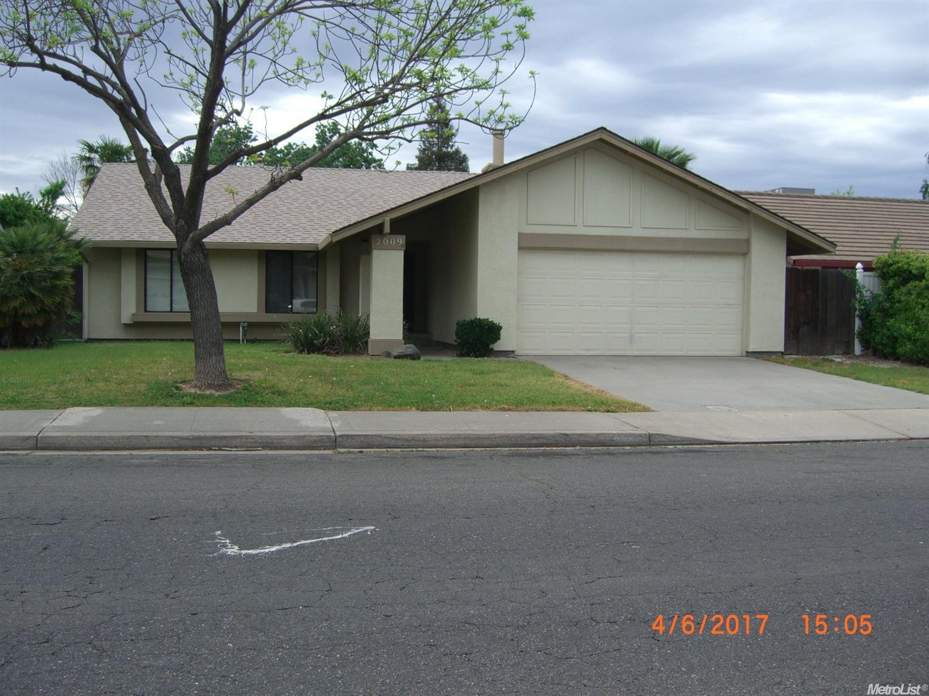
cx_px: 464
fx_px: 1019
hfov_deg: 49.0
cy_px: 348
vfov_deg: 37.7
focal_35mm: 38
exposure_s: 1/640
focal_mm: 7.9
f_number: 2.8
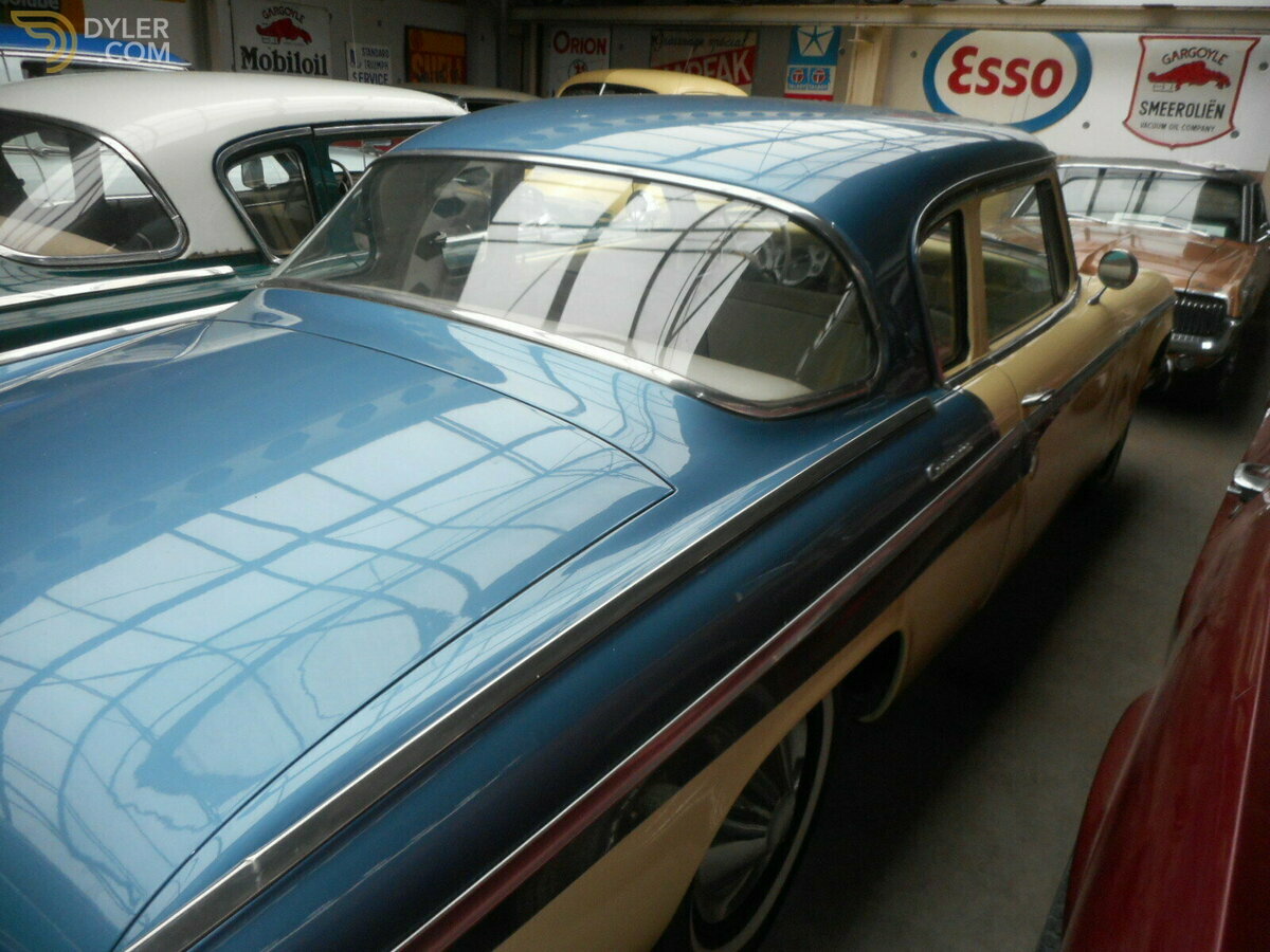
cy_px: 476
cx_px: 635
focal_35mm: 25
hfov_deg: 69.4
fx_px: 917
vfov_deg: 54.9
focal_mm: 4.5
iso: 220
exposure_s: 1/30
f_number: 3.7
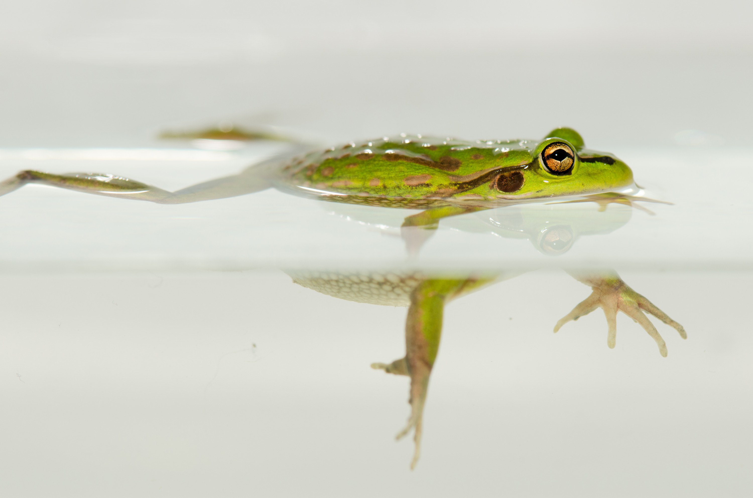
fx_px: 3288
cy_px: 249
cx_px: 376
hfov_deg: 13.1
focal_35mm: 158
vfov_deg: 8.7
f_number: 5.6
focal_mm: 105
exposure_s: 1/125
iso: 100
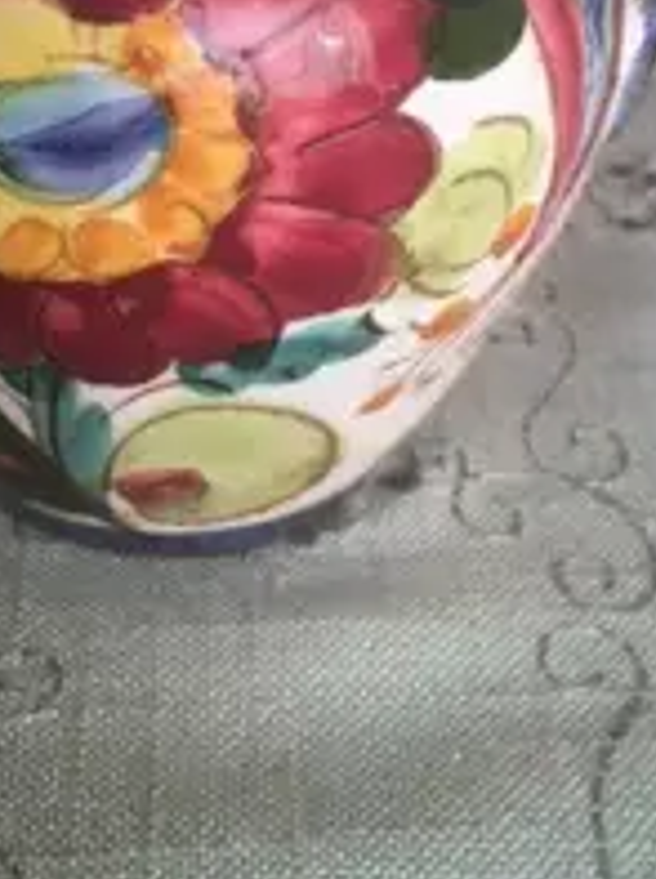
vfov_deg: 31.0
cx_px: 263
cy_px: 62
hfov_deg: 24.7
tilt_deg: -20.9
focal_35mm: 59
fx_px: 1496
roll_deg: -0.8
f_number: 2.2
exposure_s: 1/33
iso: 25
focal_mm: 4.15
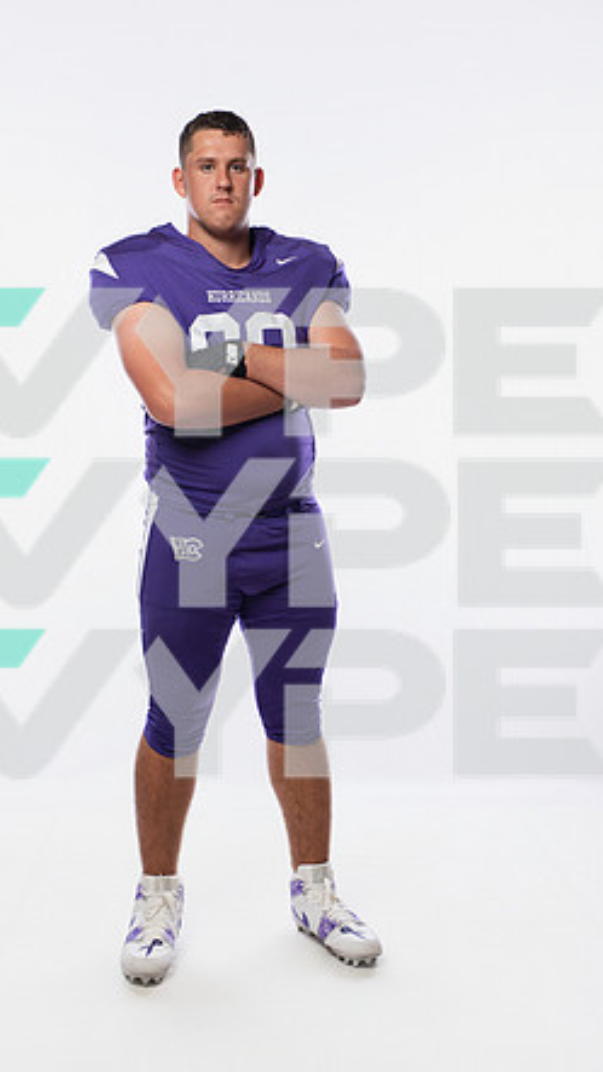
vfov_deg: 42.1
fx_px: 1394
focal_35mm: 49
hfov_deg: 24.4
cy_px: 535
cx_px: 262
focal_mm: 46
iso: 640
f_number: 5.6
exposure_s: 1/250
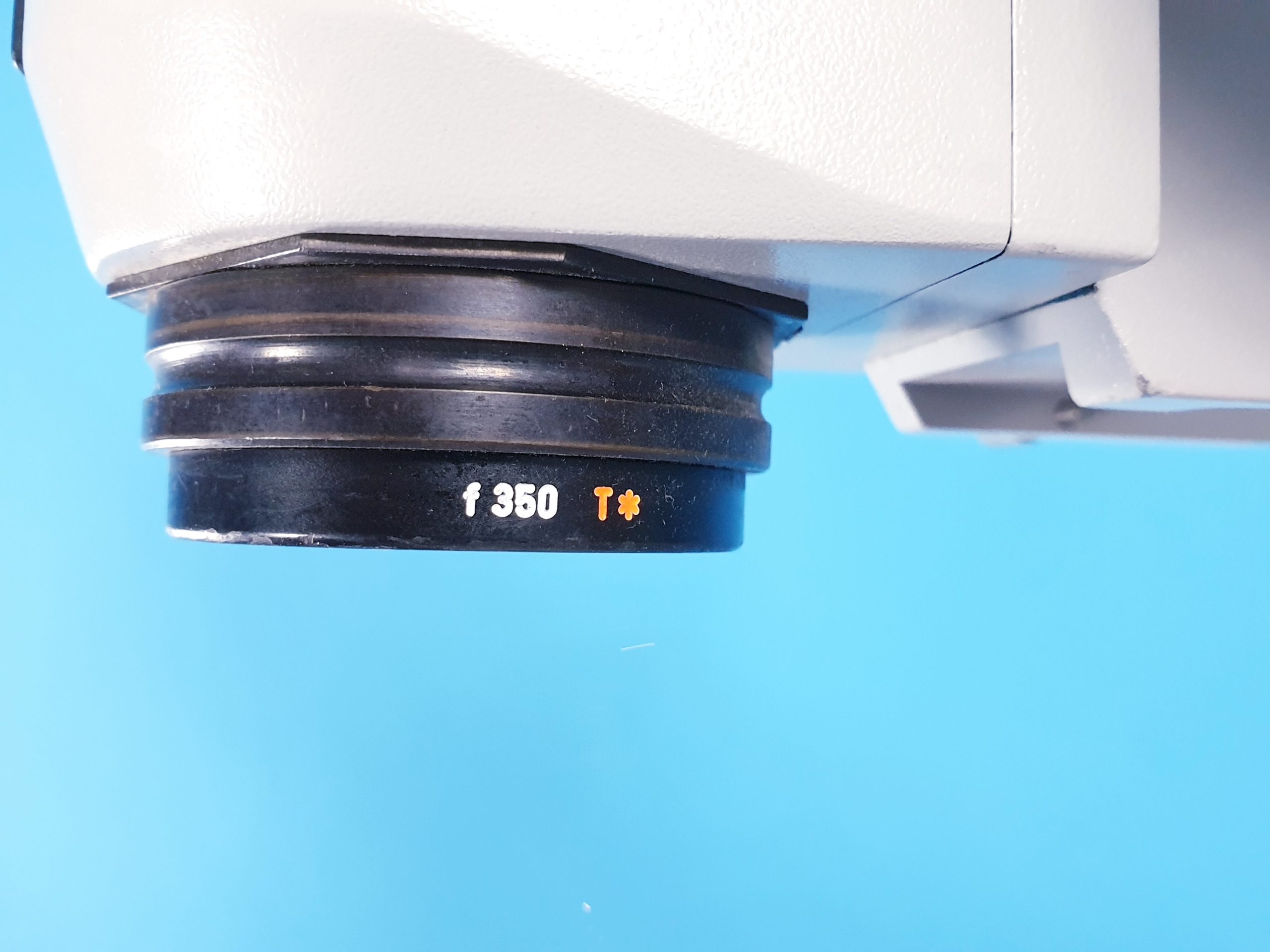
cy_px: 476
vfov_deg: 53.1
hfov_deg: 67.3
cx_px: 635
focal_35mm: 26
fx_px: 954
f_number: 2.4
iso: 320
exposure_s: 1/50
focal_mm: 4.3
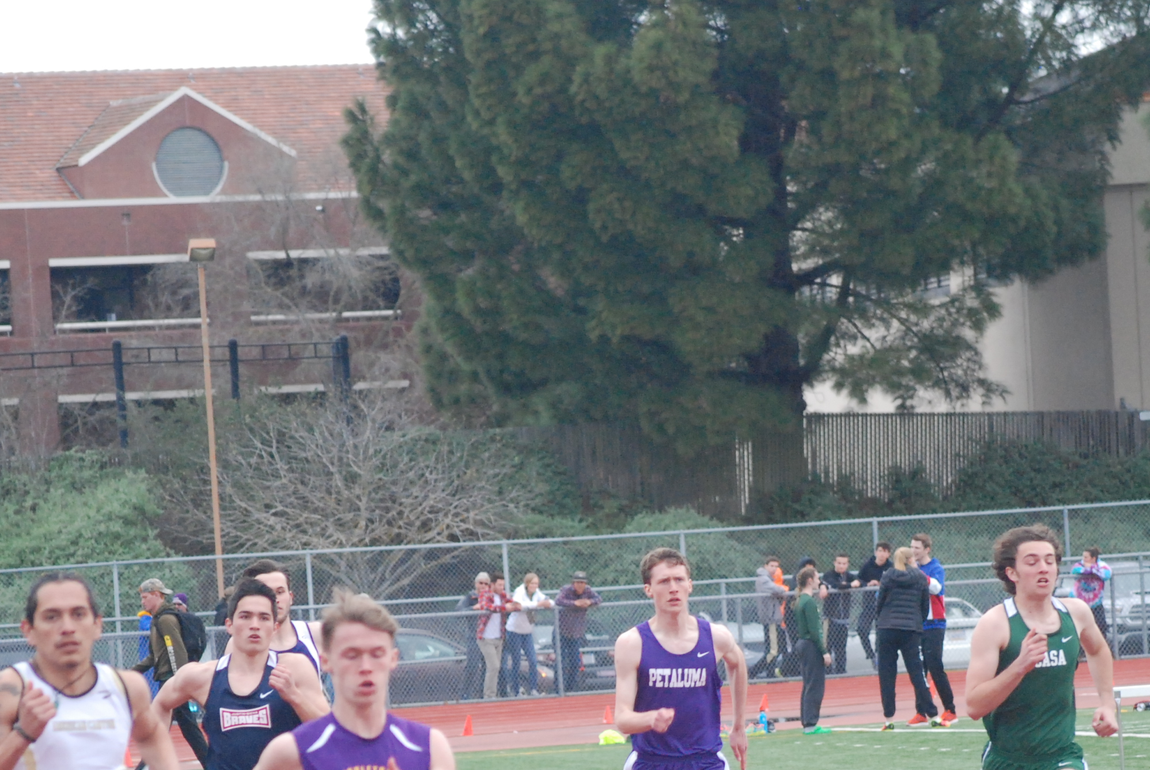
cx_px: 673
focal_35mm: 291
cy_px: 729
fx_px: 9307
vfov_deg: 4.7
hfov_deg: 7.1
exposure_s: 1/400
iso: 1000
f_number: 5
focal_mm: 100
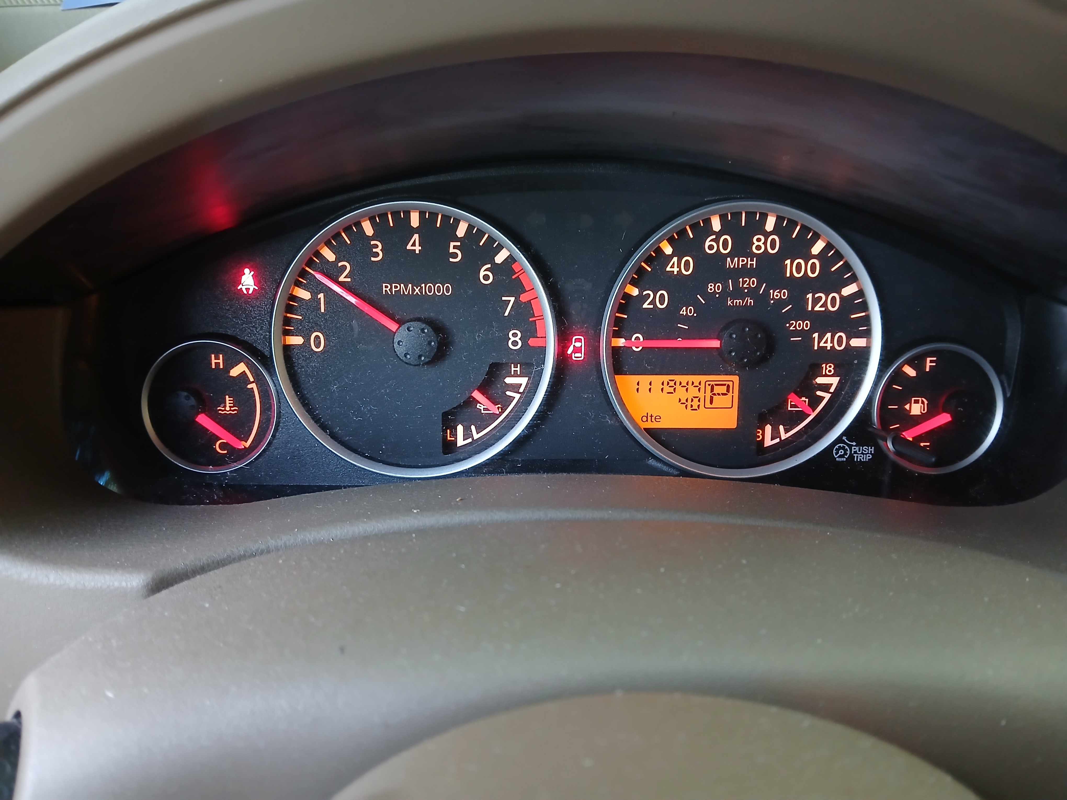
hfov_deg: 67.3
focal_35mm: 26
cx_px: 534
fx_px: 801
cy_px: 400
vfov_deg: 53.1
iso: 400
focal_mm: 3.98
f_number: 1.8
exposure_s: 1/24
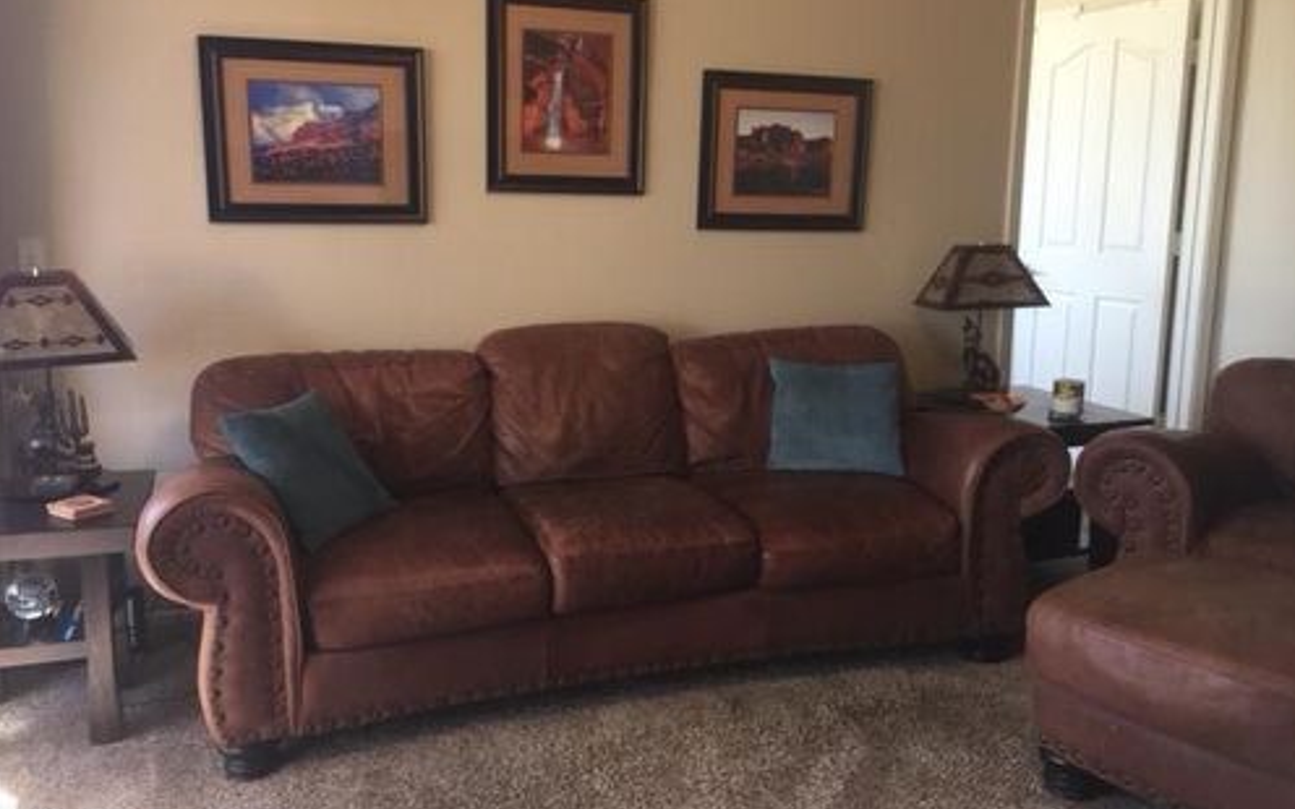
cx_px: 650
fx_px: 1094
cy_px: 380
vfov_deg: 40.6
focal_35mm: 31
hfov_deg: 61.2
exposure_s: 1/30
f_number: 2.2
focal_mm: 4.15
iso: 80
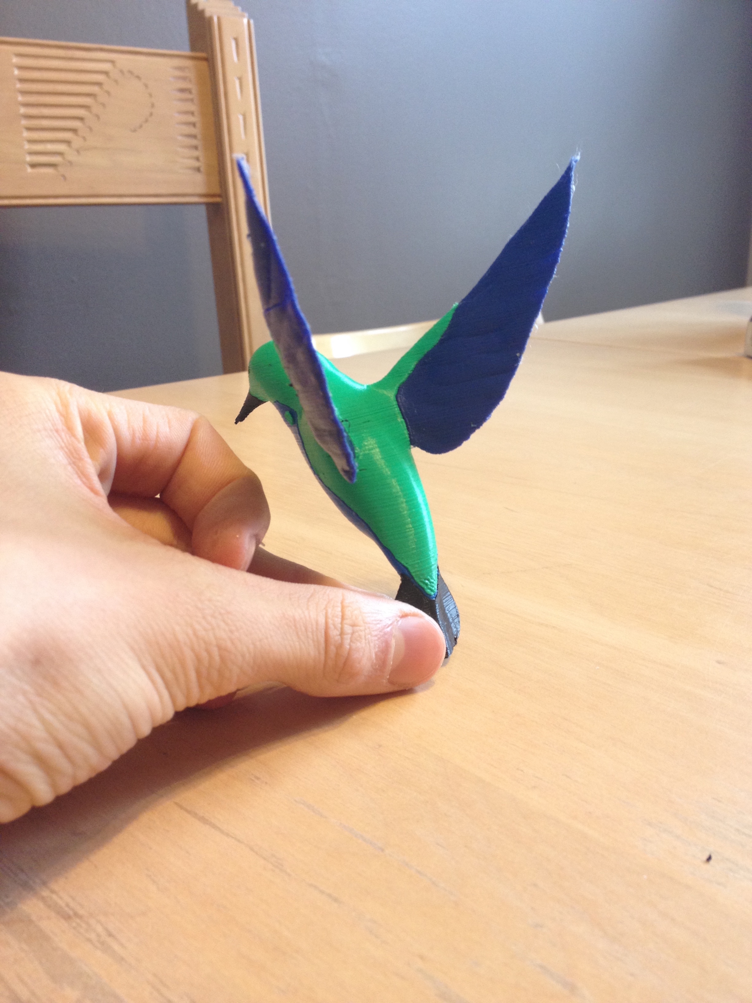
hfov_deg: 40.7
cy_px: 502
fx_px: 1014
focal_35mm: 35
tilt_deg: -15.9
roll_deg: +0.3
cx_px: 376
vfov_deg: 52.6
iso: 100
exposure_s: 1/20
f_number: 2.4
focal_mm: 4.28
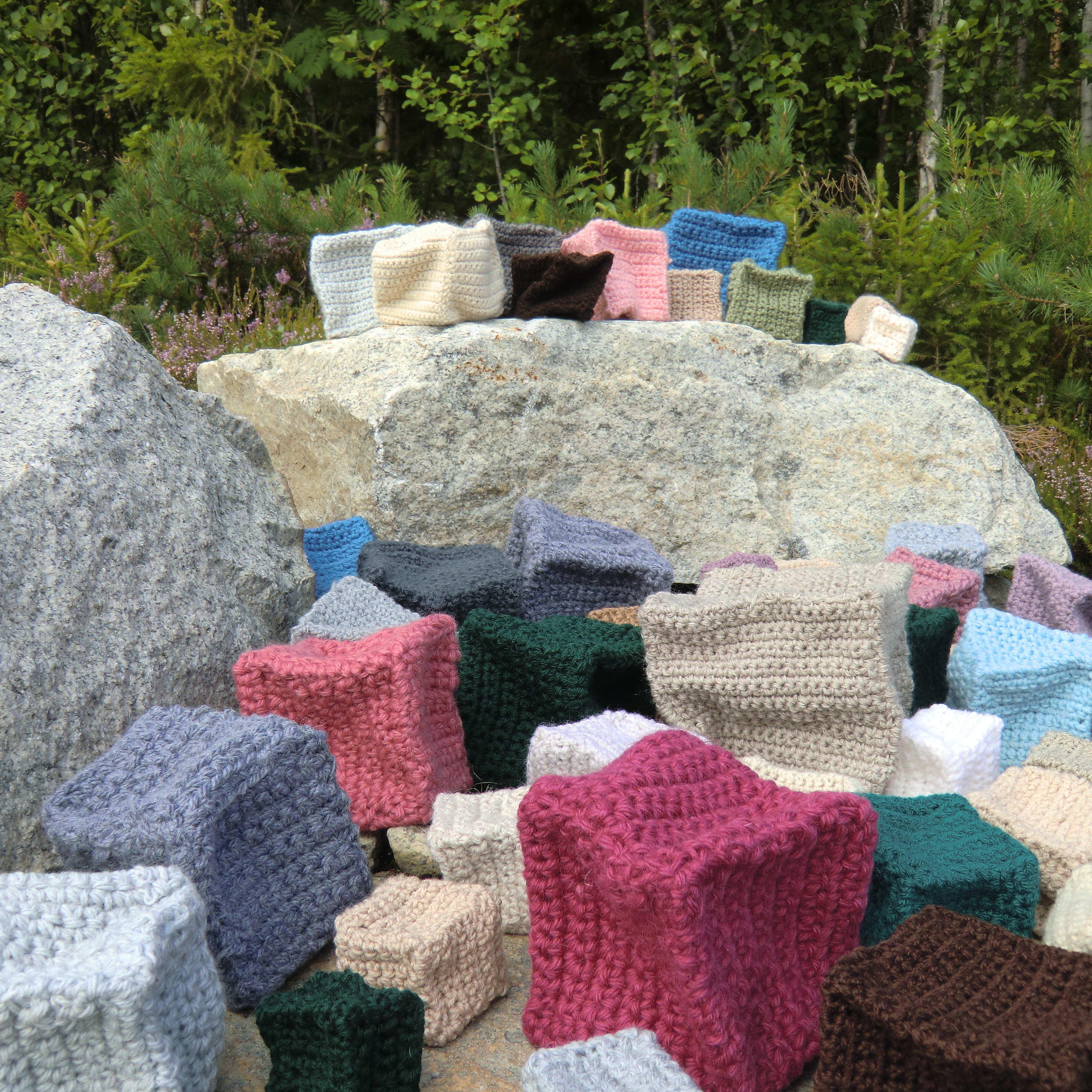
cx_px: 567
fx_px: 1249
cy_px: 544
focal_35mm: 35
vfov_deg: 47.2
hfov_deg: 47.2
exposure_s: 1/250
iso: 64
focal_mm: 5.2
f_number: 3.5
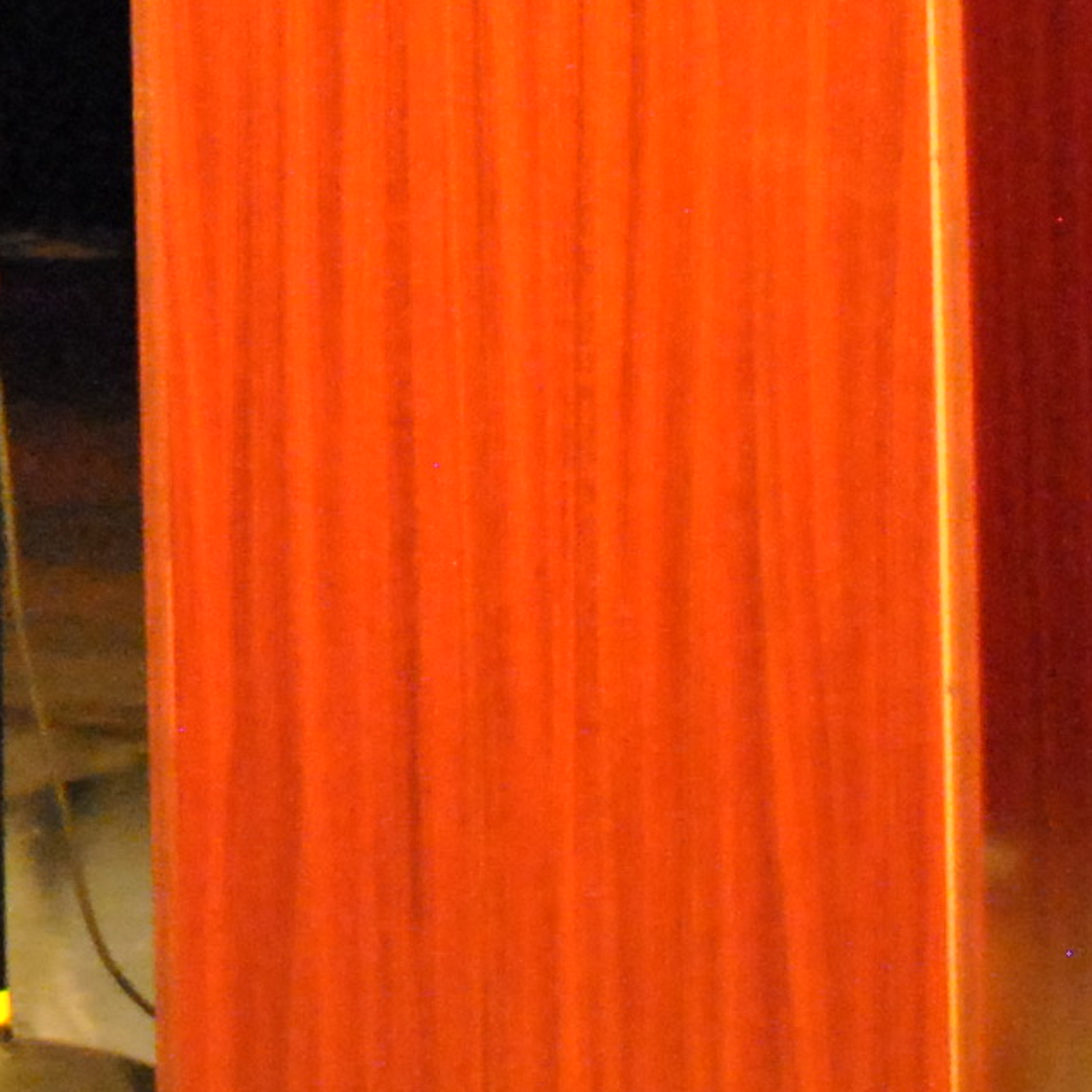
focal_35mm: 218
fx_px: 7780
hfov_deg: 7.5
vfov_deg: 7.8
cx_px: -1486
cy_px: -776
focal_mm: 28
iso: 1600
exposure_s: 1/20
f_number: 4.5
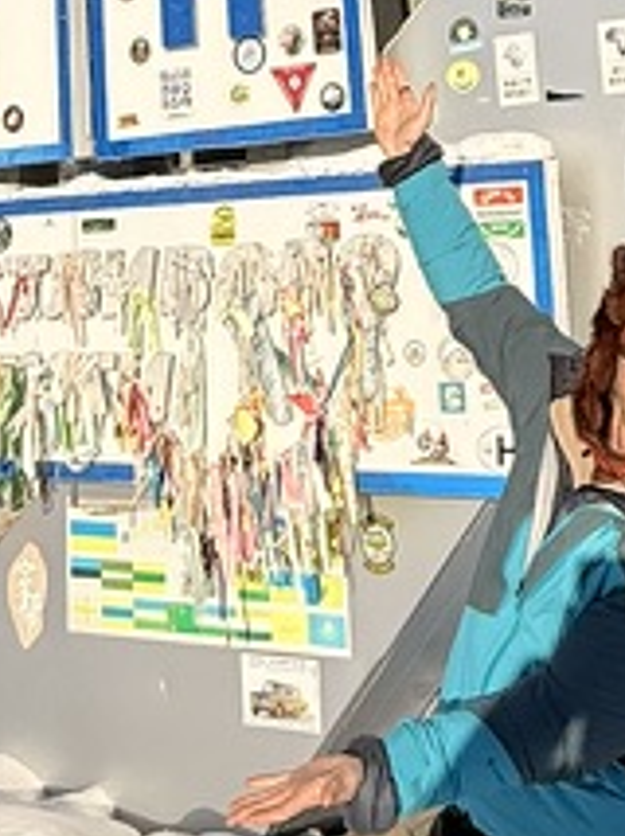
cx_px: 375
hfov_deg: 21.9
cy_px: -98
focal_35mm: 67
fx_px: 1616
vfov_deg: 26.6
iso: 50
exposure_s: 1/4762
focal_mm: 2.22
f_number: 2.2
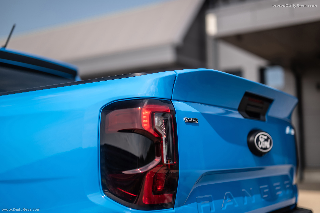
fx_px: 444
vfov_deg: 27.0
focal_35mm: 50
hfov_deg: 39.6
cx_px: 160
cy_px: 106
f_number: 1.2
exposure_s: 1/1600
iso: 40
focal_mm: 50
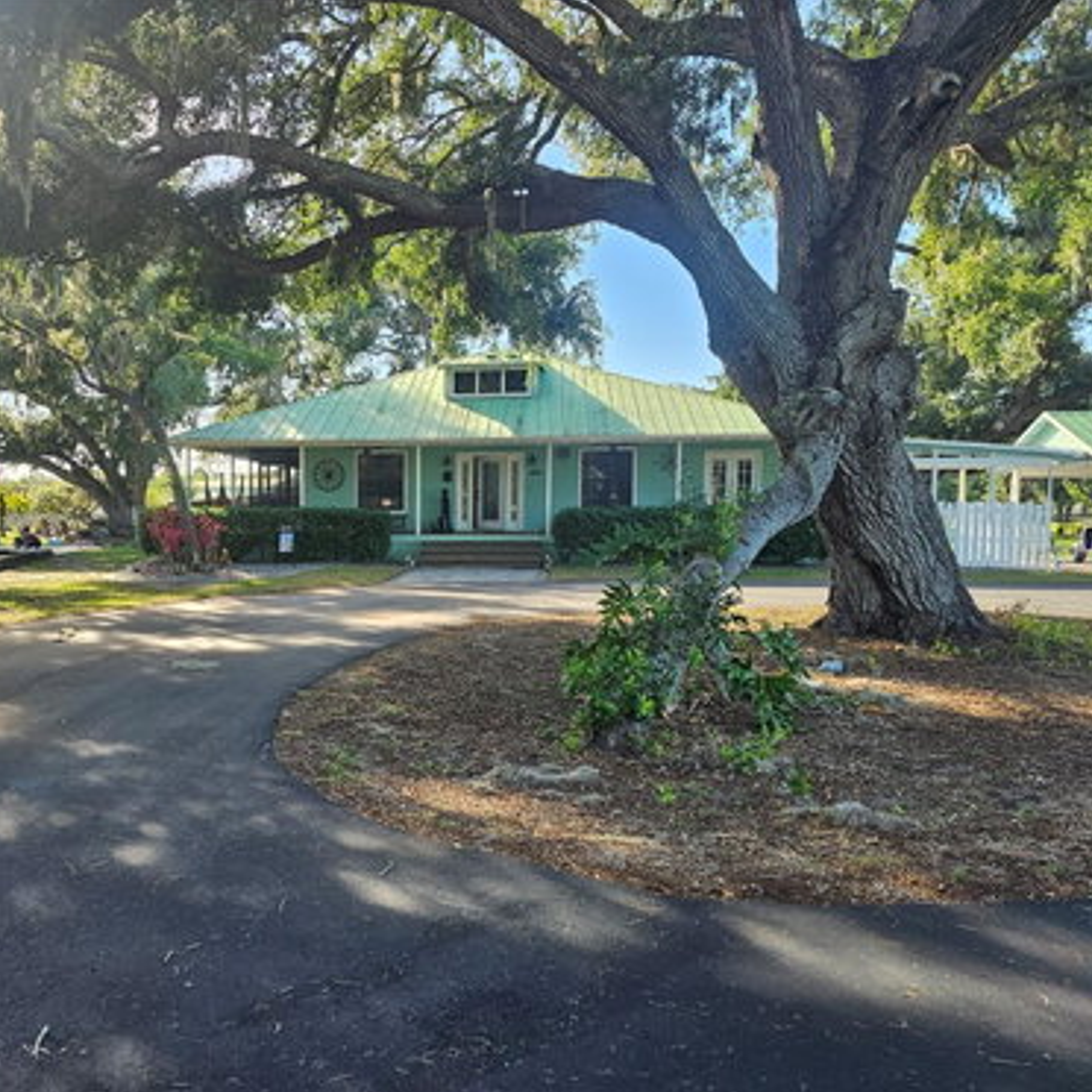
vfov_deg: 57.3
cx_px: 390
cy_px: 552
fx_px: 999
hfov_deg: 56.4
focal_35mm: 28
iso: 20
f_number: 1.7
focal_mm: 6.3
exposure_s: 1/180
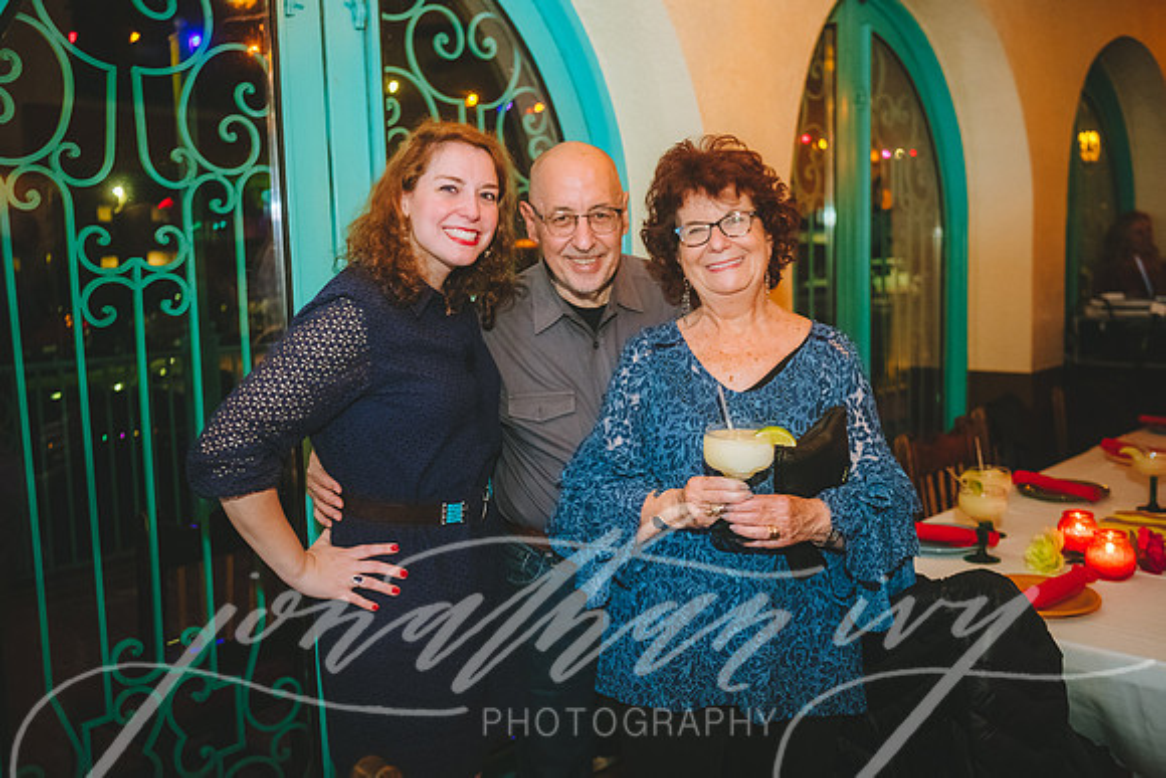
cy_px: 367
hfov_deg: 56.1
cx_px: 583
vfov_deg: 39.1
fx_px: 1094
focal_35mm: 34
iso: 1600
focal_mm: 32
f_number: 2.8
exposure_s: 1/60
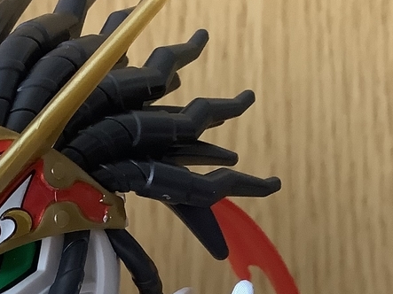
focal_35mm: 84
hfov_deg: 21.8
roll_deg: +0.8
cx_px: -64
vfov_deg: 16.8
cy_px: 355
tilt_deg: -9.5
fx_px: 953
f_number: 2.4
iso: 125
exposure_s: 1/50
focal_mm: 3.3
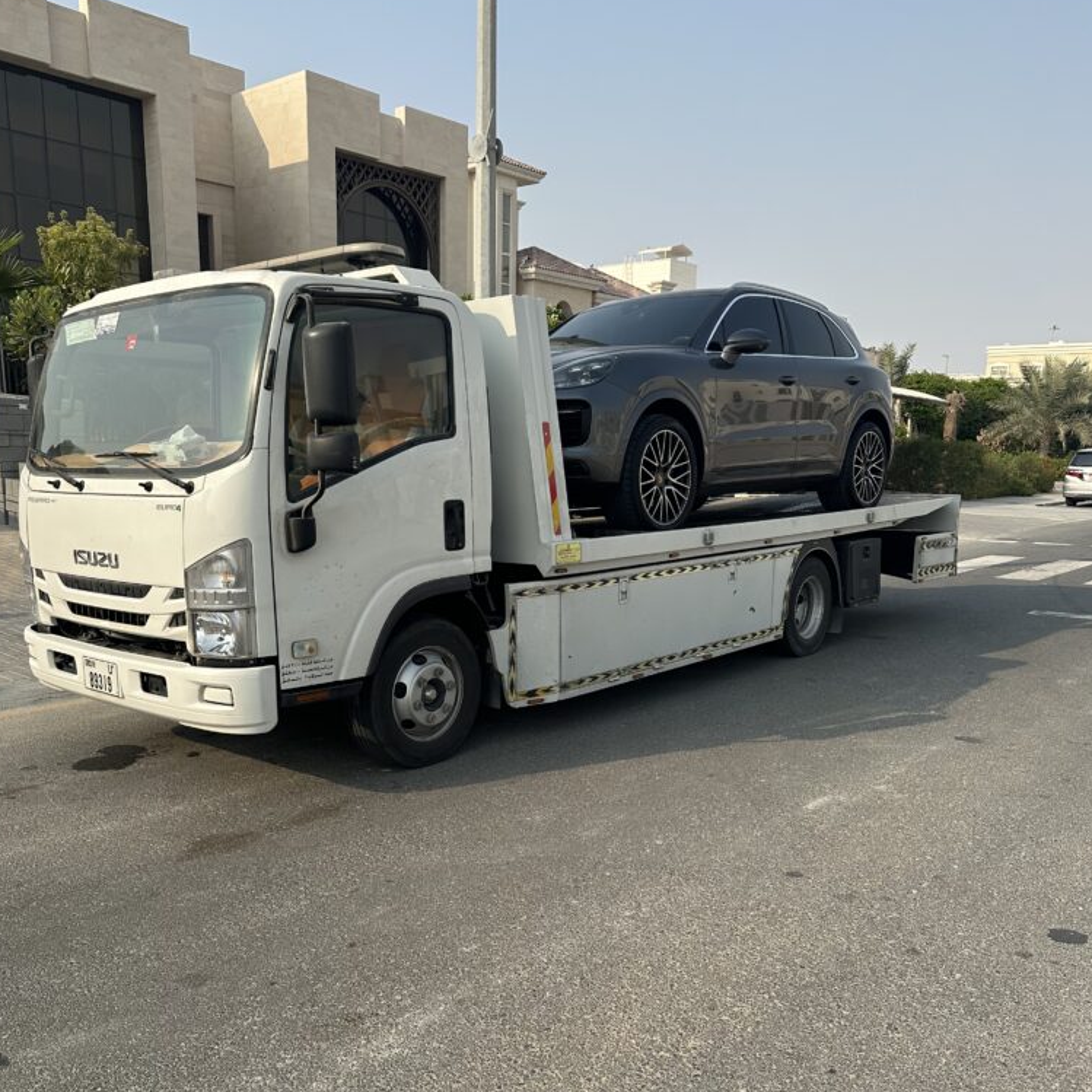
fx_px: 1035
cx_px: 545
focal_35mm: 29
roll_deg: -1.0
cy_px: 678
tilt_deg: -11.1
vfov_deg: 55.0
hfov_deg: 55.6
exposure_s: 1/4184
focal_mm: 6.86
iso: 80
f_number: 1.78
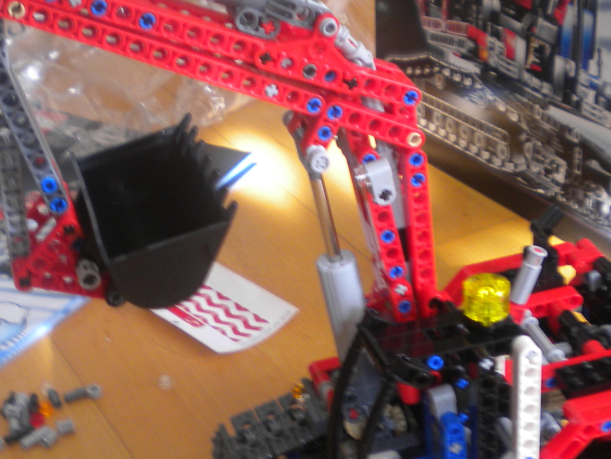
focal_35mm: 72
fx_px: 1271
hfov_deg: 27.0
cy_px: 288
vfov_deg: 20.4
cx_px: 267
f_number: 3.1
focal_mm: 6.3
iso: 84
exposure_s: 1/9
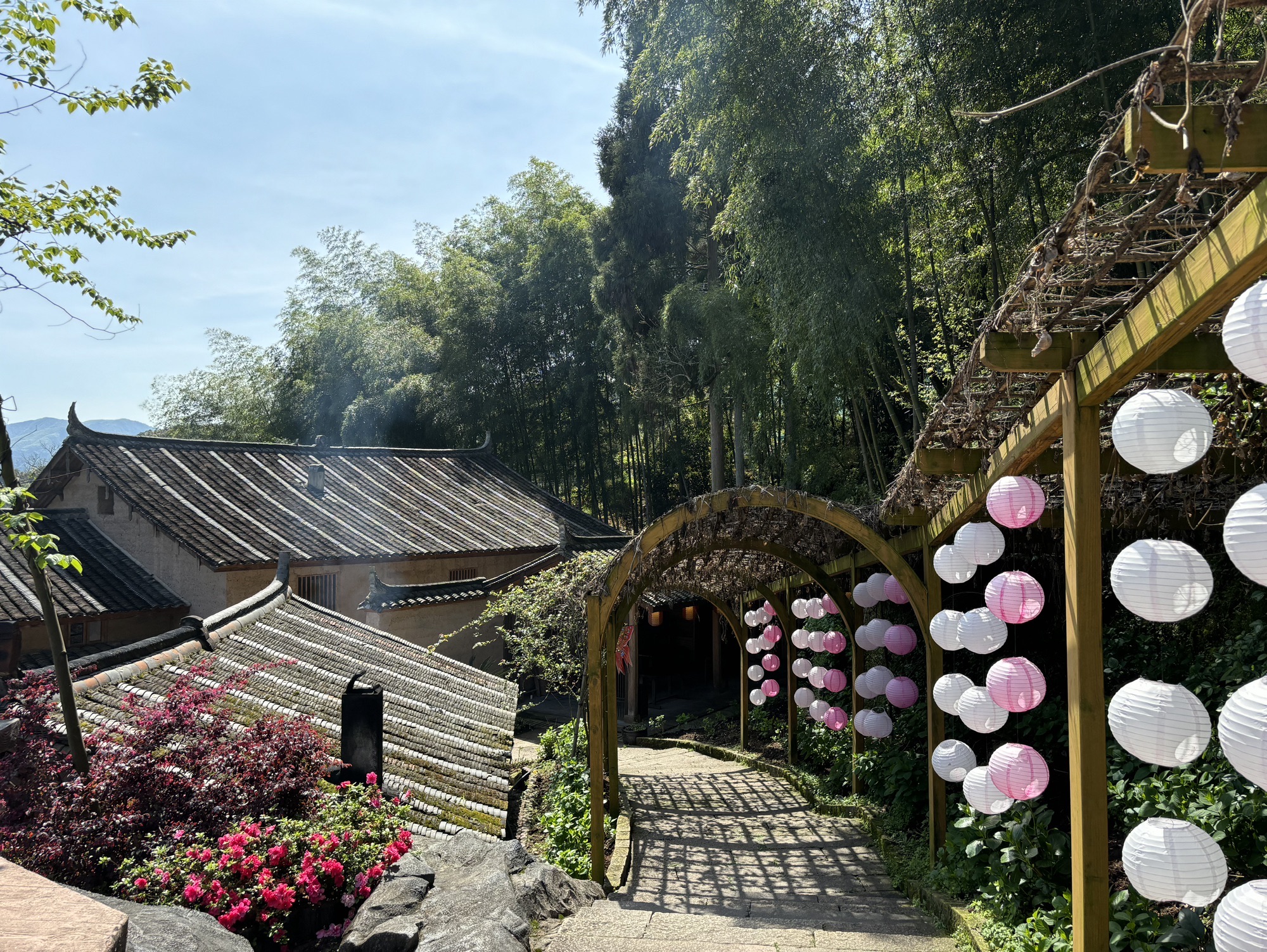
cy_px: 476
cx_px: 634
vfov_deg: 53.1
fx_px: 952
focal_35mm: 26
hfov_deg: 67.3
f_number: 1.6
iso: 50
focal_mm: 5.96
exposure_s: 1/1590
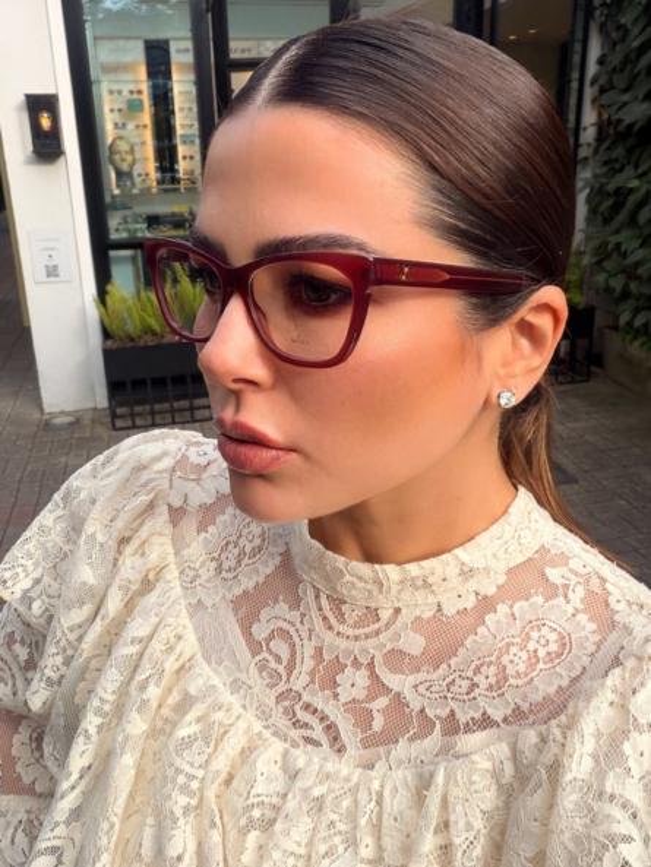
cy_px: 434
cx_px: 326
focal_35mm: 30
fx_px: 752
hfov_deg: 46.8
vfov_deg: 60.0
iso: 20
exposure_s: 1/157
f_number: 1.9
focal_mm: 2.71
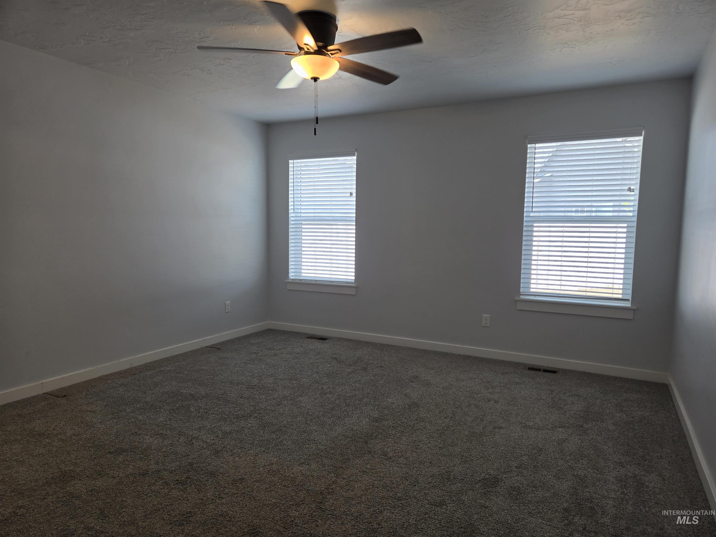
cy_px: 268
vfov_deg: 58.9
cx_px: 358
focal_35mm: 23
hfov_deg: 73.9
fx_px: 476
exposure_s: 1/120
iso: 25
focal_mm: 5.4
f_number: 1.8
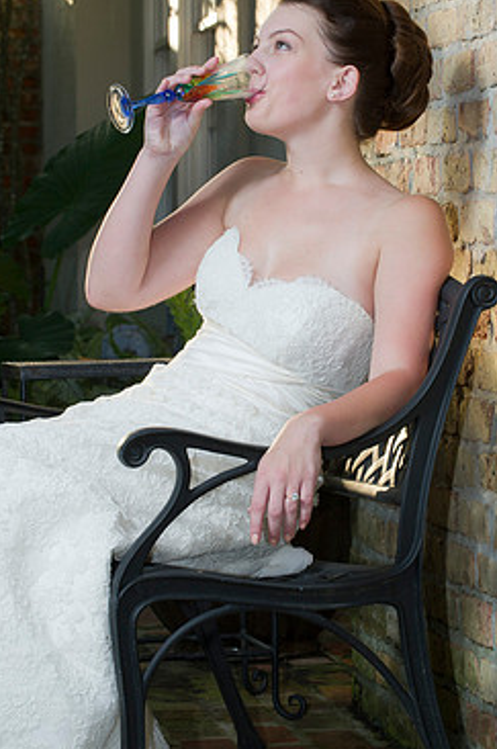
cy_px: 358
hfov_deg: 10.6
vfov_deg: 15.9
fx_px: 2679
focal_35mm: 129
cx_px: 281
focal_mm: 105
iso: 400
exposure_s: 1/60
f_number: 9
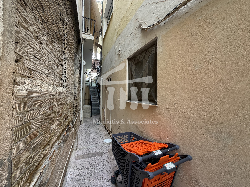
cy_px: 94
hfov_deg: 102.1
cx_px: 125
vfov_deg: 85.7
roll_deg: -0.4
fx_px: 101
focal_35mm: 14
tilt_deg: +0.2
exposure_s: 1/121
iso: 64
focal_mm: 2.22
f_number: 2.2
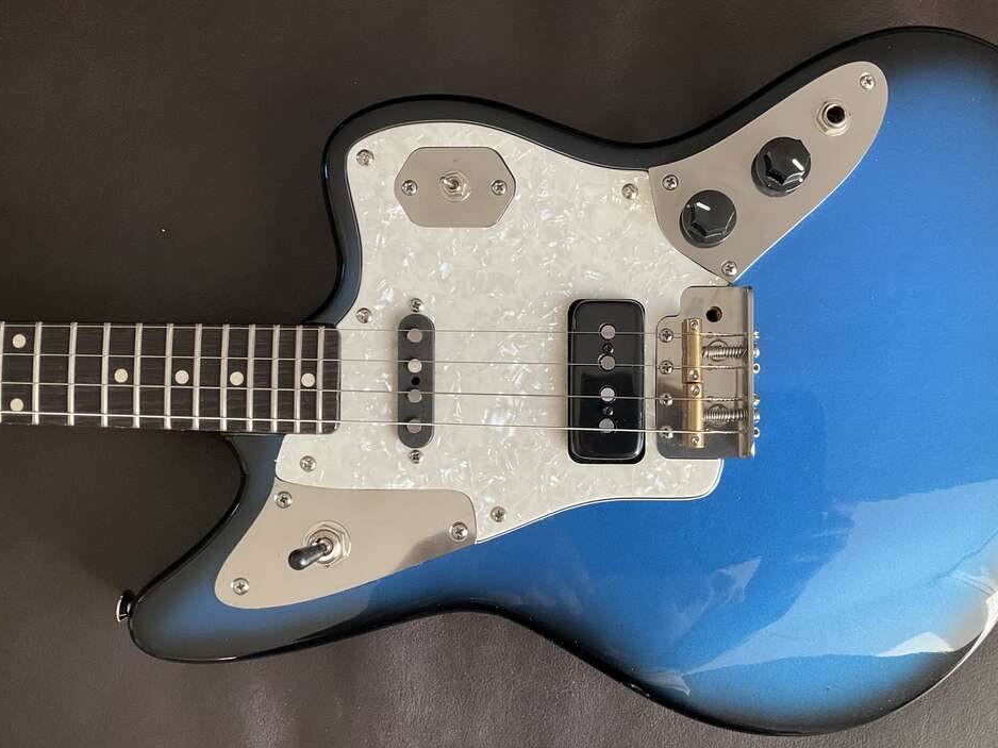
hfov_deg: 55.2
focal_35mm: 33
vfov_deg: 42.9
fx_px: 951
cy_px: 392
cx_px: 561
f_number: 1.8
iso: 80
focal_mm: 3
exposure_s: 1/60
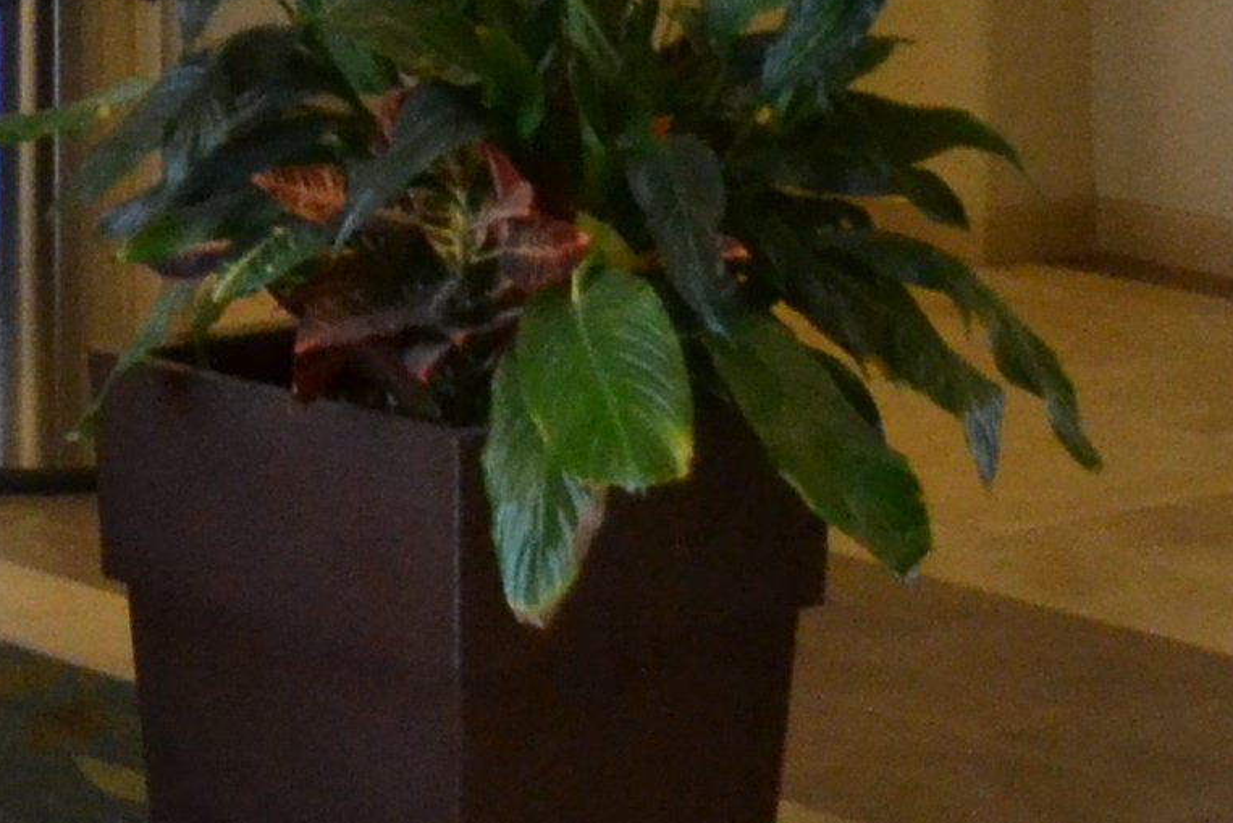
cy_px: -1106
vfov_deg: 7.9
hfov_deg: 11.8
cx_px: -832
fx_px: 5583
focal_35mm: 163
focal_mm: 18
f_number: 3.5
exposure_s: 1/125
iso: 1600
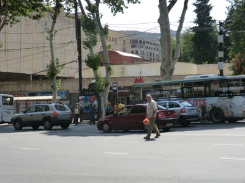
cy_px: 92
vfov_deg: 22.6
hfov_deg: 29.8
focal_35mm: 65
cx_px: 122
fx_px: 460
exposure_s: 1/400
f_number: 4.4
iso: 80
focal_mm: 11.6
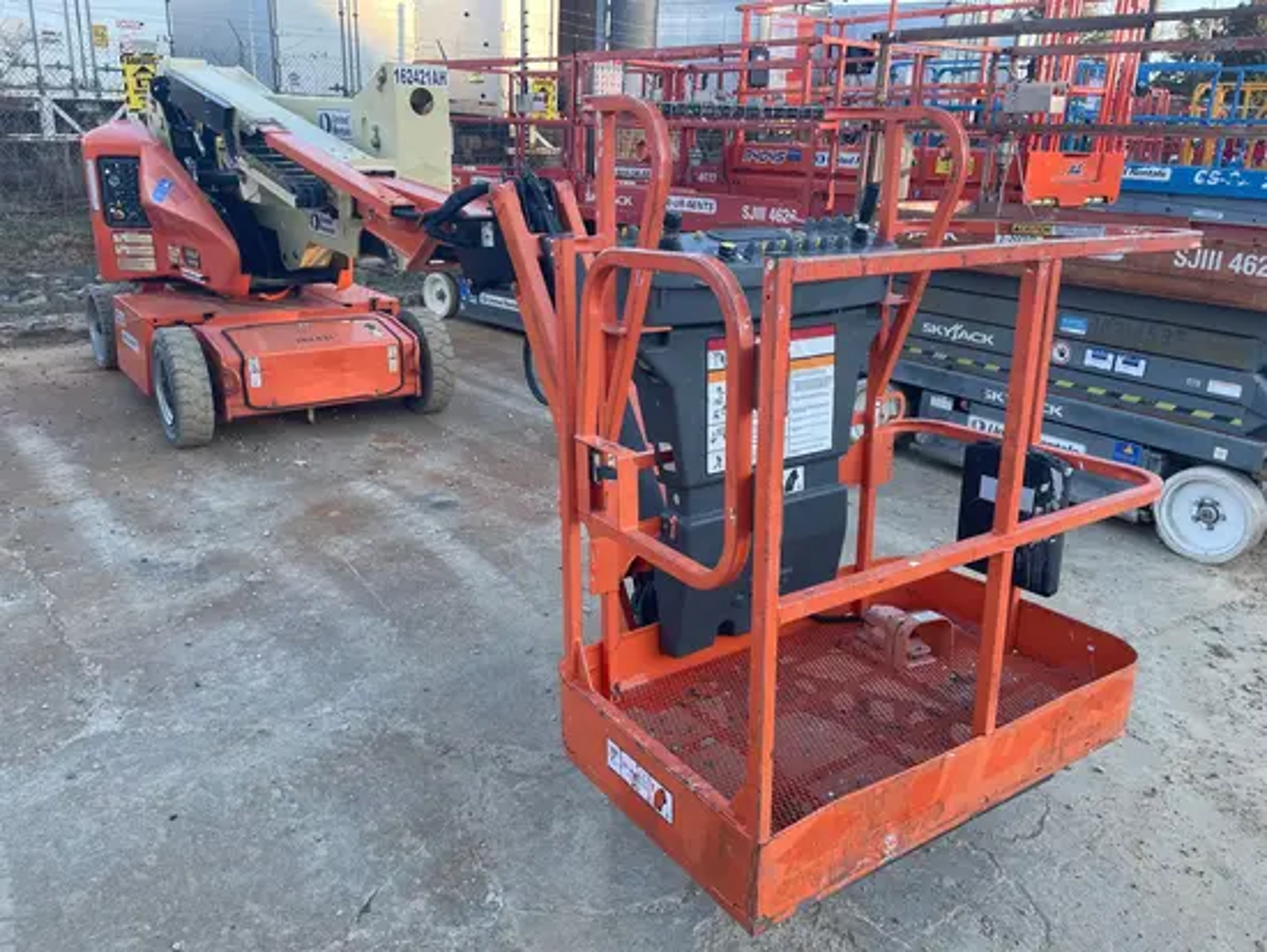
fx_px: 952
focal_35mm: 26
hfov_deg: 67.3
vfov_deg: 53.1
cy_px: 476
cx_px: 634
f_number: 1.6
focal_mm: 4.2
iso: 32
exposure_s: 1/180
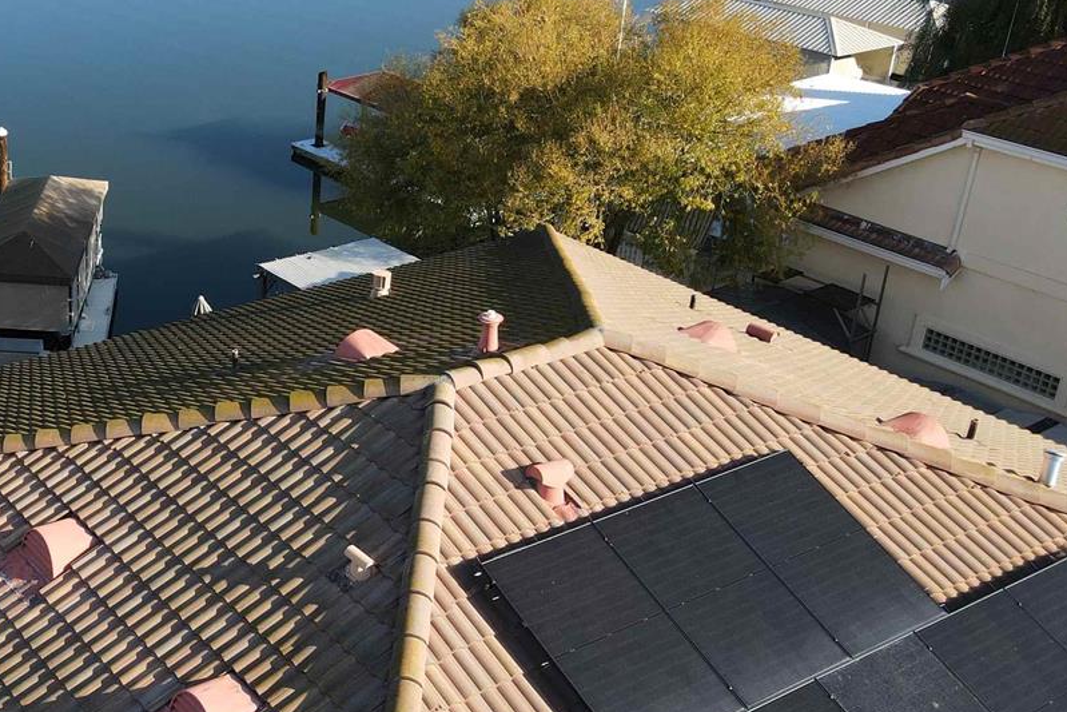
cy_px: 315
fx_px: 1334
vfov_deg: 29.9
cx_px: 114
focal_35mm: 45
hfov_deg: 40.4
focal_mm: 4.5
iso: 100
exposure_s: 1/350
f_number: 2.8
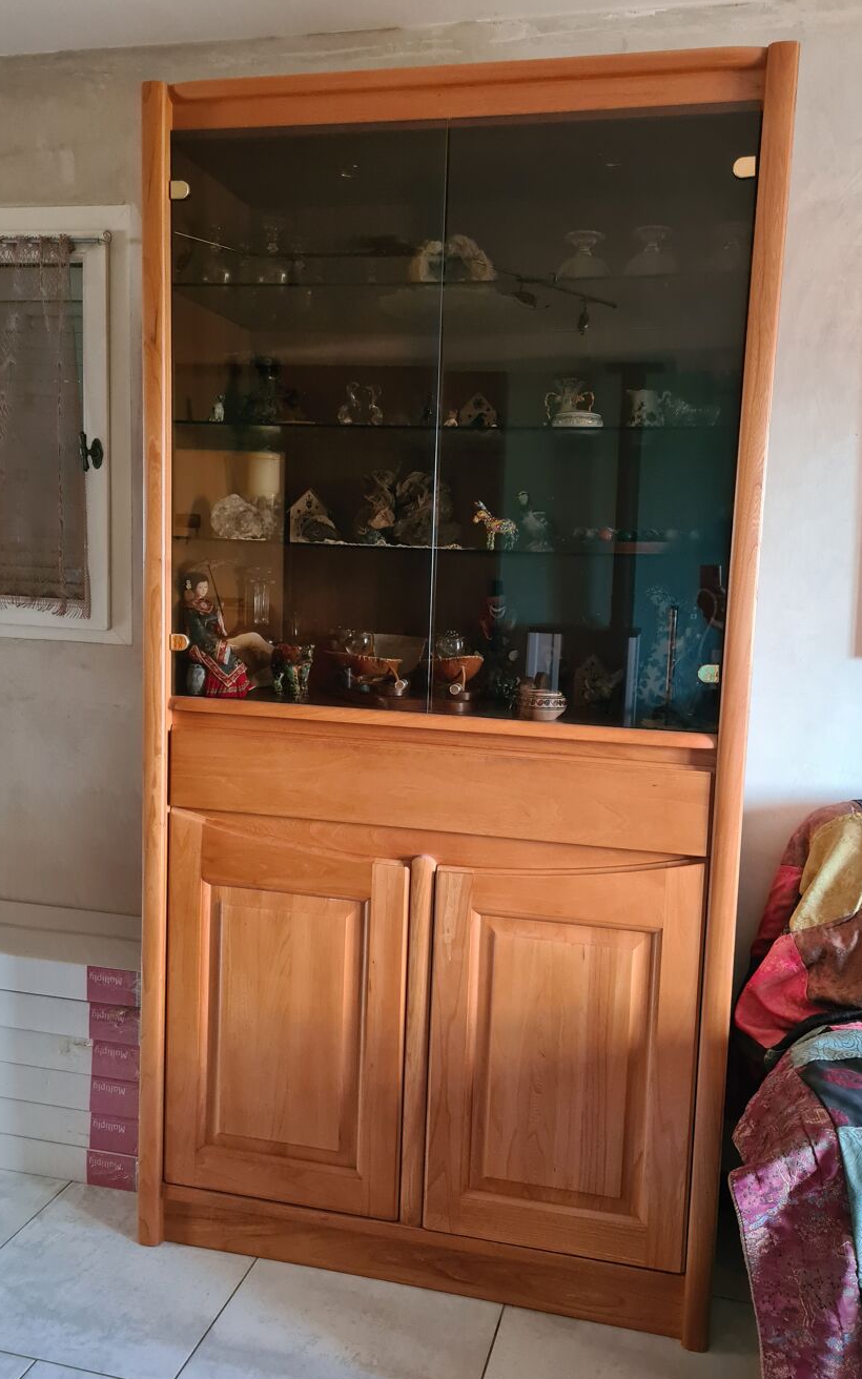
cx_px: 466
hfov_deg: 44.5
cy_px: 697
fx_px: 1052
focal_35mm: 28
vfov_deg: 66.5
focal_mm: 5.4
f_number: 1.8
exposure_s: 1/50
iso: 640
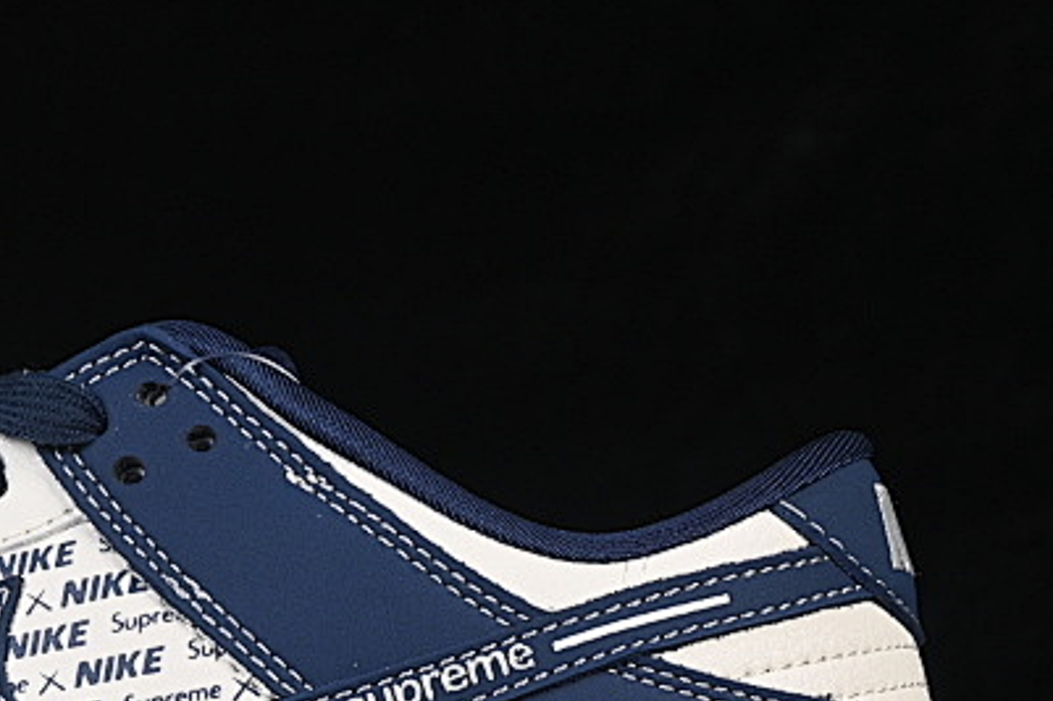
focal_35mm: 202
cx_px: -32
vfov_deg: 6.8
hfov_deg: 10.1
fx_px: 5906
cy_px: 530
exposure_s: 1/80
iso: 160
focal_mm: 50
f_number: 8
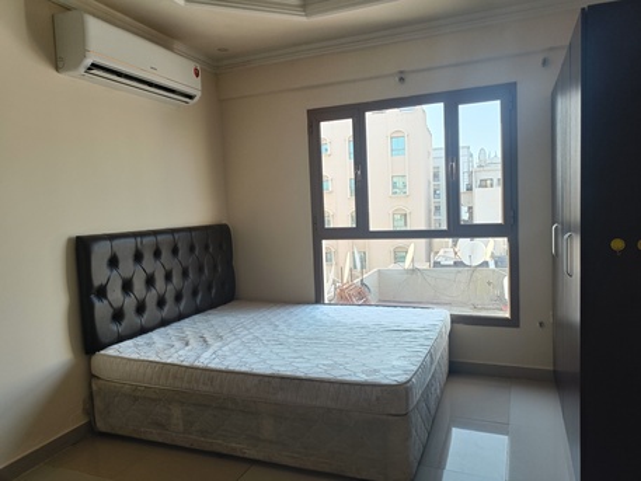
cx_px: 320
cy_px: 240
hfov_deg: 69.4
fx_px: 463
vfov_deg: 54.9
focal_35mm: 25
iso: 479
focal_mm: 4.7
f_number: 1.7
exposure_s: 1/50
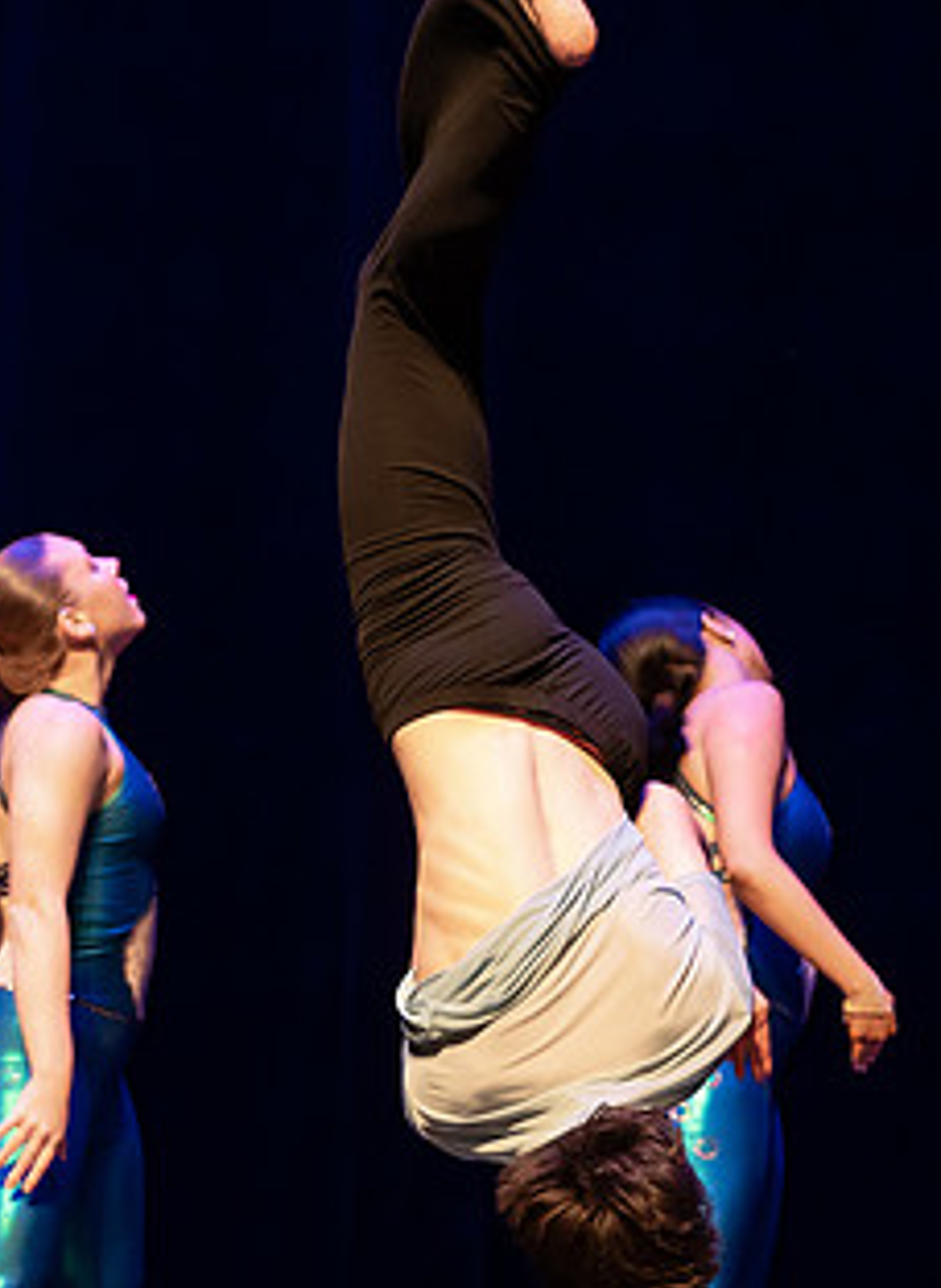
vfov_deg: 7.4
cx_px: 365
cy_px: 1051
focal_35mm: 270
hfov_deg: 5.4
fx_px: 9952
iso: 3200
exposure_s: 1/640
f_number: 2.8
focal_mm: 102
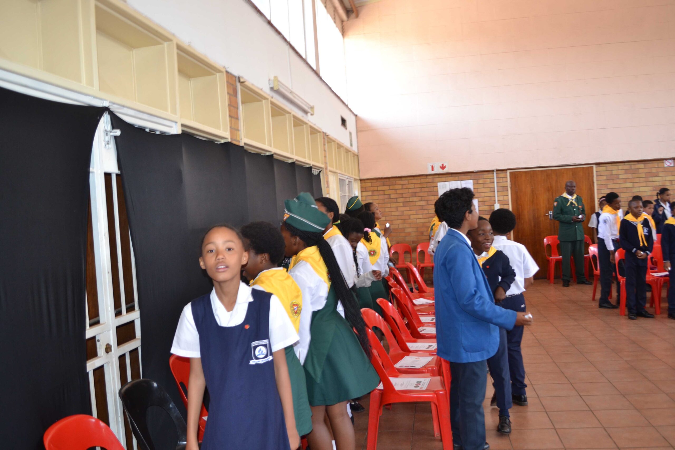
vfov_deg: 43.6
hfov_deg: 61.9
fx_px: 562
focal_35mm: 30
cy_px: 225
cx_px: 338
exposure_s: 1/60
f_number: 4
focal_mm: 20
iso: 400
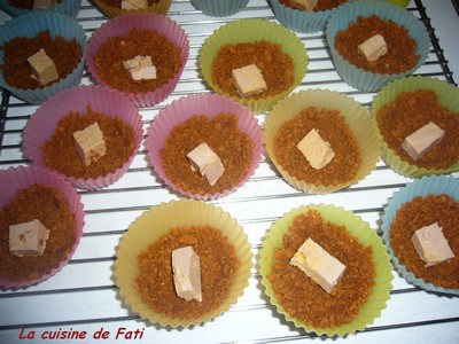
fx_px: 464
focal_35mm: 35
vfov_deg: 40.7
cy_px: 172
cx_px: 230
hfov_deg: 52.6
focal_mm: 5.8
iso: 100
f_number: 2.8
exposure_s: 1/60
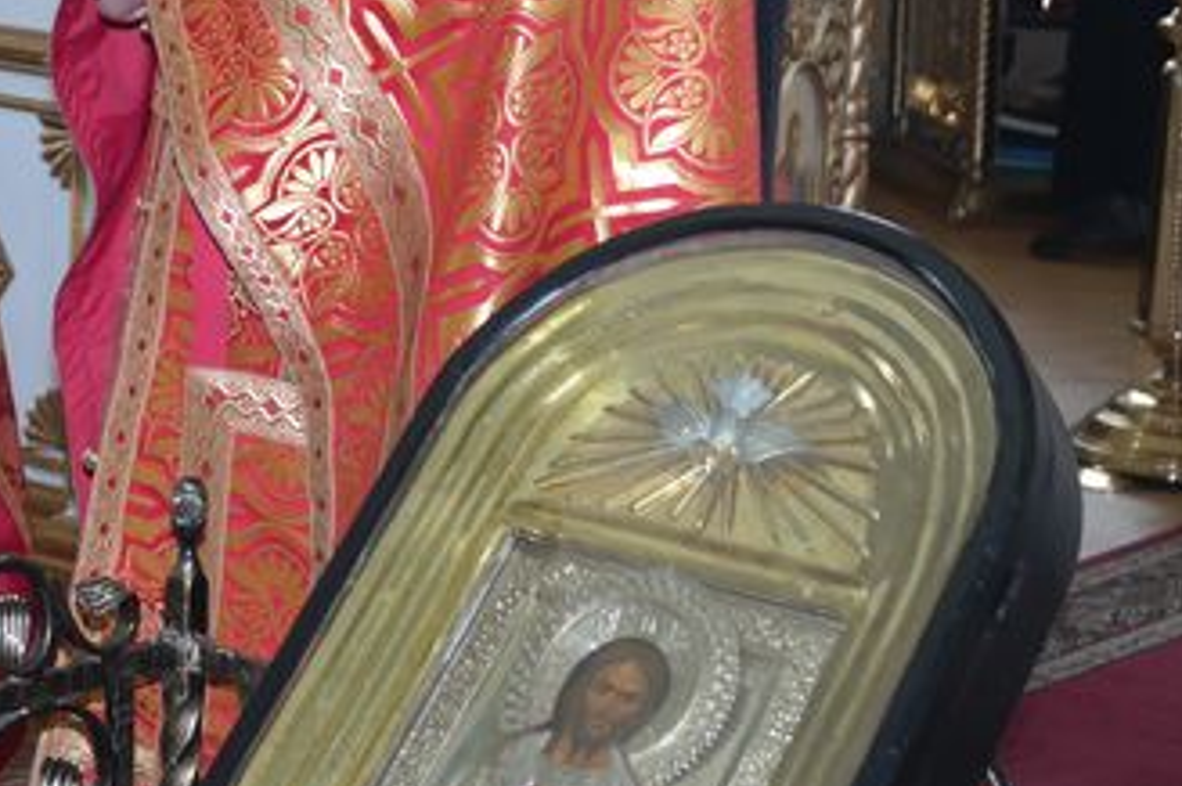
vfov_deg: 12.7
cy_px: -160
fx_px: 3444
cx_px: -14
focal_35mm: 105
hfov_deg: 18.9
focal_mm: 28
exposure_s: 1/50
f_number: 4
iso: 400
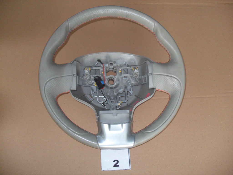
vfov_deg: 40.7
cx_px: 116
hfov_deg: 52.6
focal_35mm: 35
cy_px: 88
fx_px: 236
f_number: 3
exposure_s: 1/45
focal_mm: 6.3
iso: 200
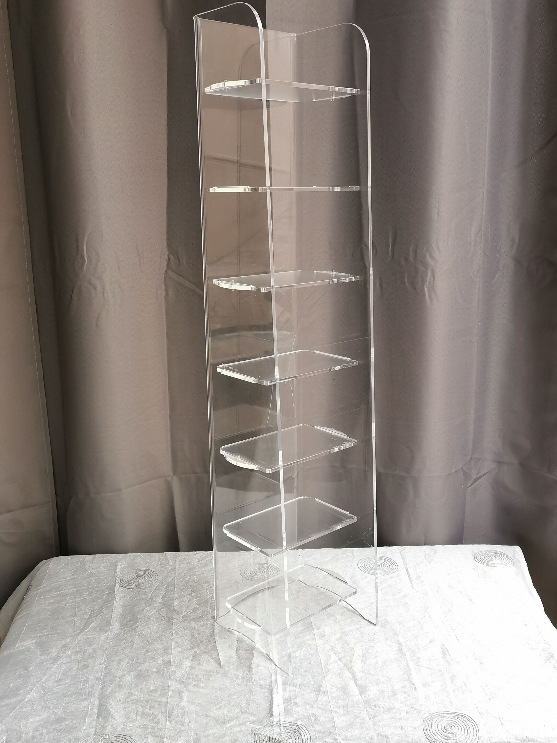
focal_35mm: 34
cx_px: 278
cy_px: 372
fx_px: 729
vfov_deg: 54.0
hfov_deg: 41.8
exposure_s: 1/100
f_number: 1.8
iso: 125
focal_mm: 5.58
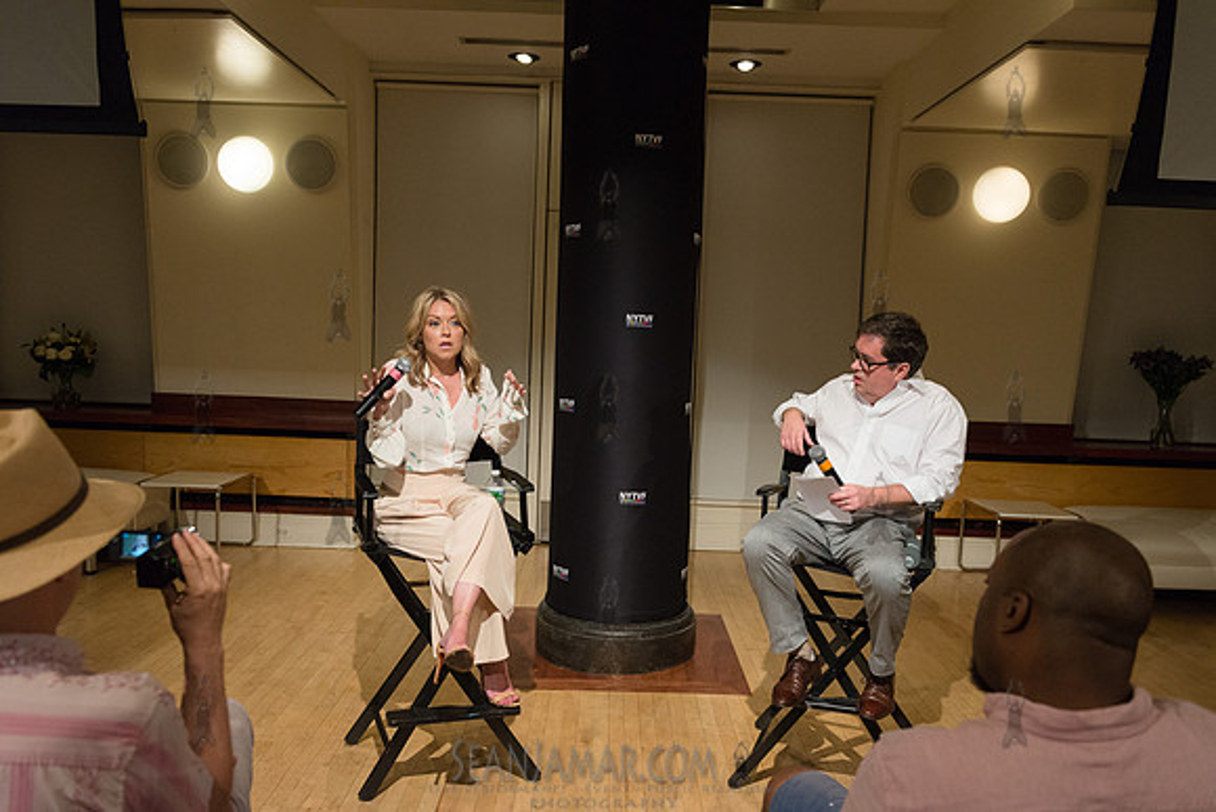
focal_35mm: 29
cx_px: 608
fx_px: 980
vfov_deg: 45.0
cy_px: 406
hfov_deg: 63.6
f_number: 4
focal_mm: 29
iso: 2500
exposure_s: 1/500
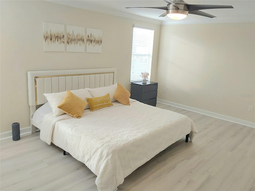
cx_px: 128
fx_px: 206
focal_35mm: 28
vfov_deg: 49.7
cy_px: 96
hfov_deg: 63.4
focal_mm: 2.91
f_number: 1.9
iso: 160
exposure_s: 1/60.2
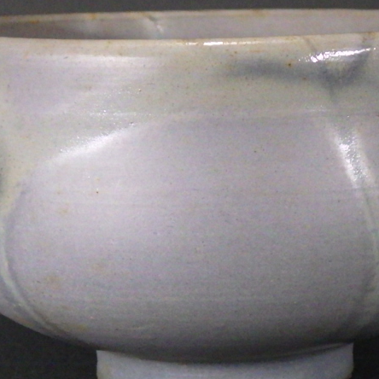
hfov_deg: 11.1
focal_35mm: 157
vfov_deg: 11.1
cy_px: 202
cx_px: 230
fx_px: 1945
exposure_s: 1/20
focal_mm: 13.7
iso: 400
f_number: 4.8
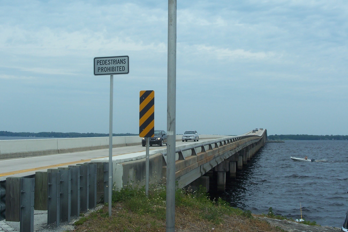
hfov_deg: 38.2
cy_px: 90
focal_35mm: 52
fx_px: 503
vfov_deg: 25.9
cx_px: 173
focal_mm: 7.8
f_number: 4
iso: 64
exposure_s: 1/800
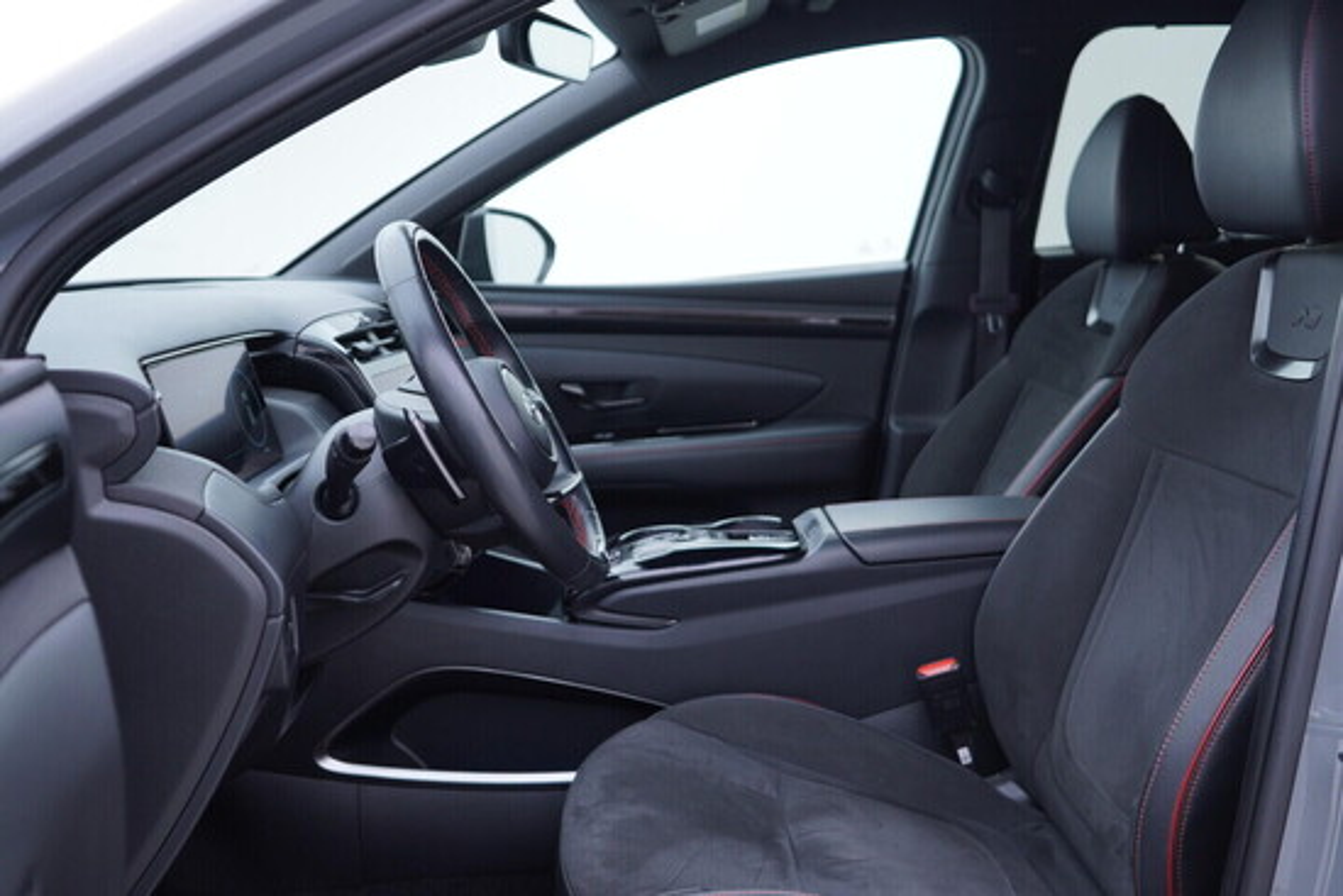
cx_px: 672
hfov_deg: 53.1
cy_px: 448
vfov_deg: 36.9
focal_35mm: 36
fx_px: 1343
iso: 125
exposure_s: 1/40
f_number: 2.8
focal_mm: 24
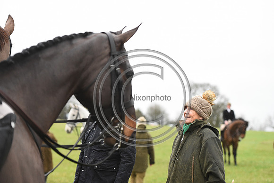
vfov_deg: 15.9
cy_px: 92
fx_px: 654
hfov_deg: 23.7
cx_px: 137
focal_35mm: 86
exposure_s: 1/800
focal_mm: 86
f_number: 3.5
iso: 4000
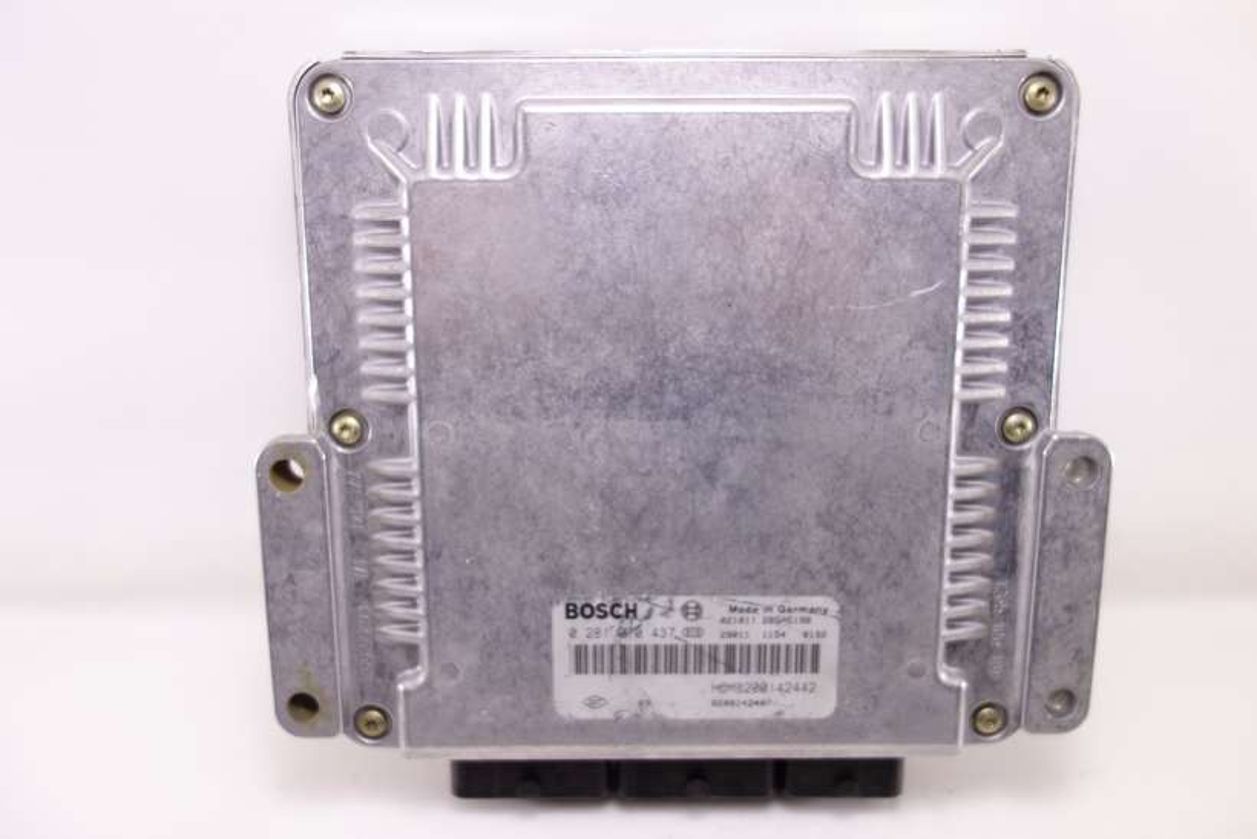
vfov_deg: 46.4
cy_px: 420
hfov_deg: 65.5
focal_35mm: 28
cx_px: 628
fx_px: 978
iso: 125
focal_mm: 10.4
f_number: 2
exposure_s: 1/100
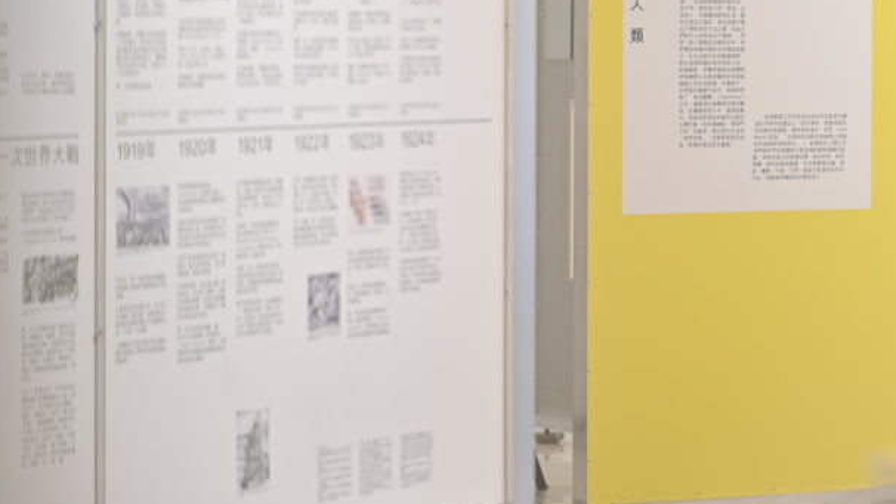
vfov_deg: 6.5
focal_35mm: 186
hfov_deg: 11.5
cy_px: 50
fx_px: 4419
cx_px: 741
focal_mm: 105
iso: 320
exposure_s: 1/40
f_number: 2.8
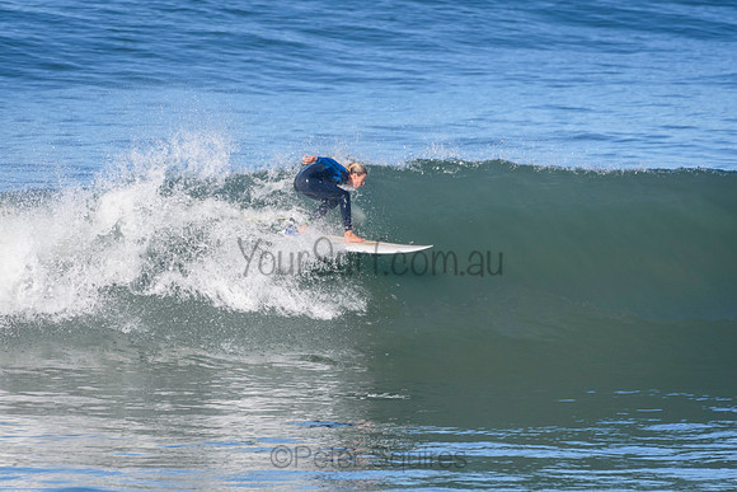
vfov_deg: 1.8
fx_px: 15357
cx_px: 368
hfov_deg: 2.7
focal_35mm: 750
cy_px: 246
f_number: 5.6
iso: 400
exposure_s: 1/2000
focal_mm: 500
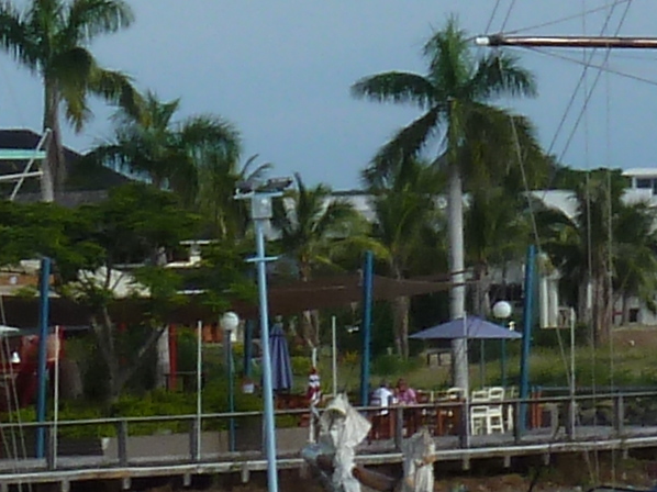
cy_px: -356
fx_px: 9145
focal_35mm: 482
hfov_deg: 4.0
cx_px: 1897
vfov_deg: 3.1
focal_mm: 11.9
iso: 80
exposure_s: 1/500
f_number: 5.6
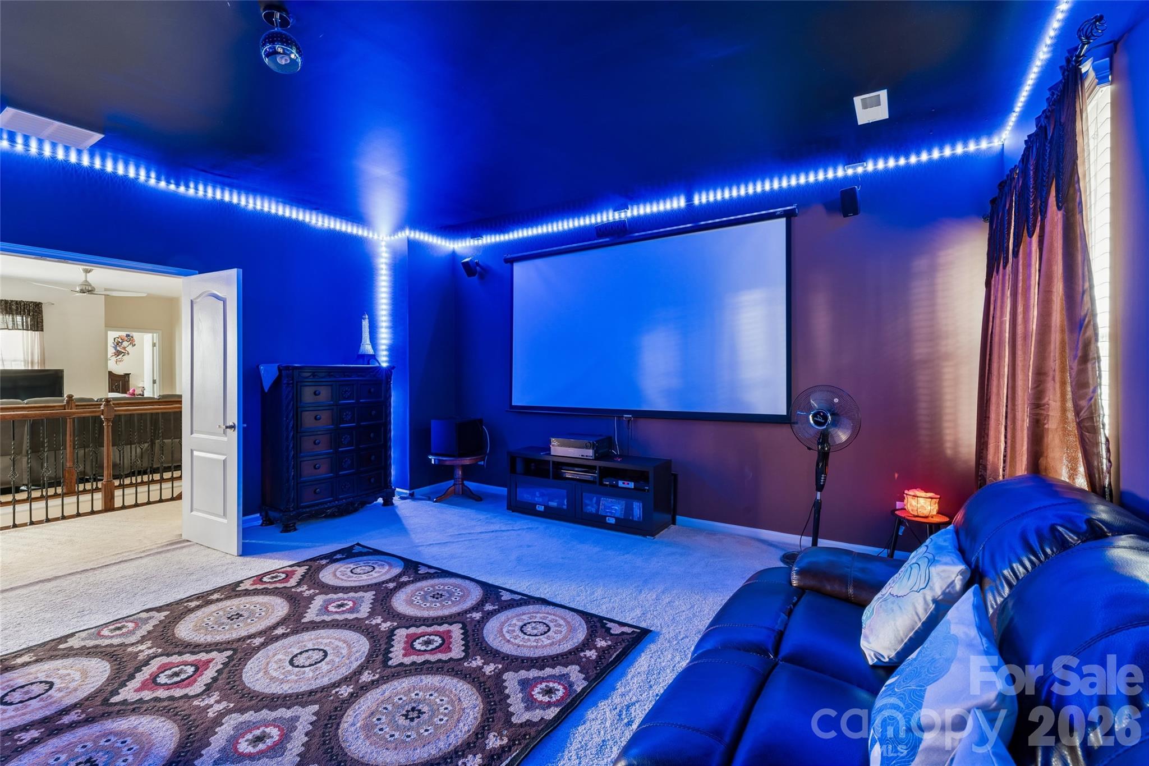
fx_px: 511
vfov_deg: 73.7
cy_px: 383
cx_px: 574
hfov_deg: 96.7
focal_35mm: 16
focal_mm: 16
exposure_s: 2.5
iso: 400
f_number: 13
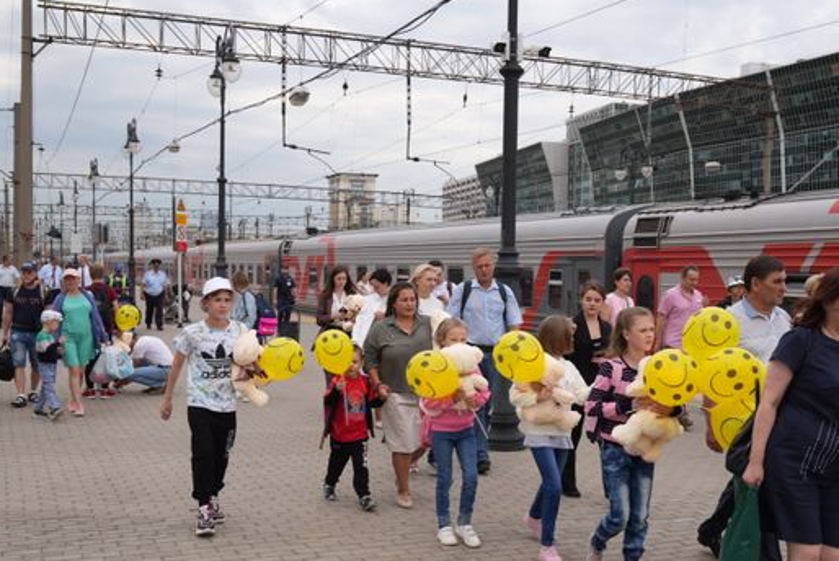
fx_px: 980
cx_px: 481
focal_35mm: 42
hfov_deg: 46.2
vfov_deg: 31.8
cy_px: 349
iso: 100
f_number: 5.6
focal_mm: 31
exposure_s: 1/200
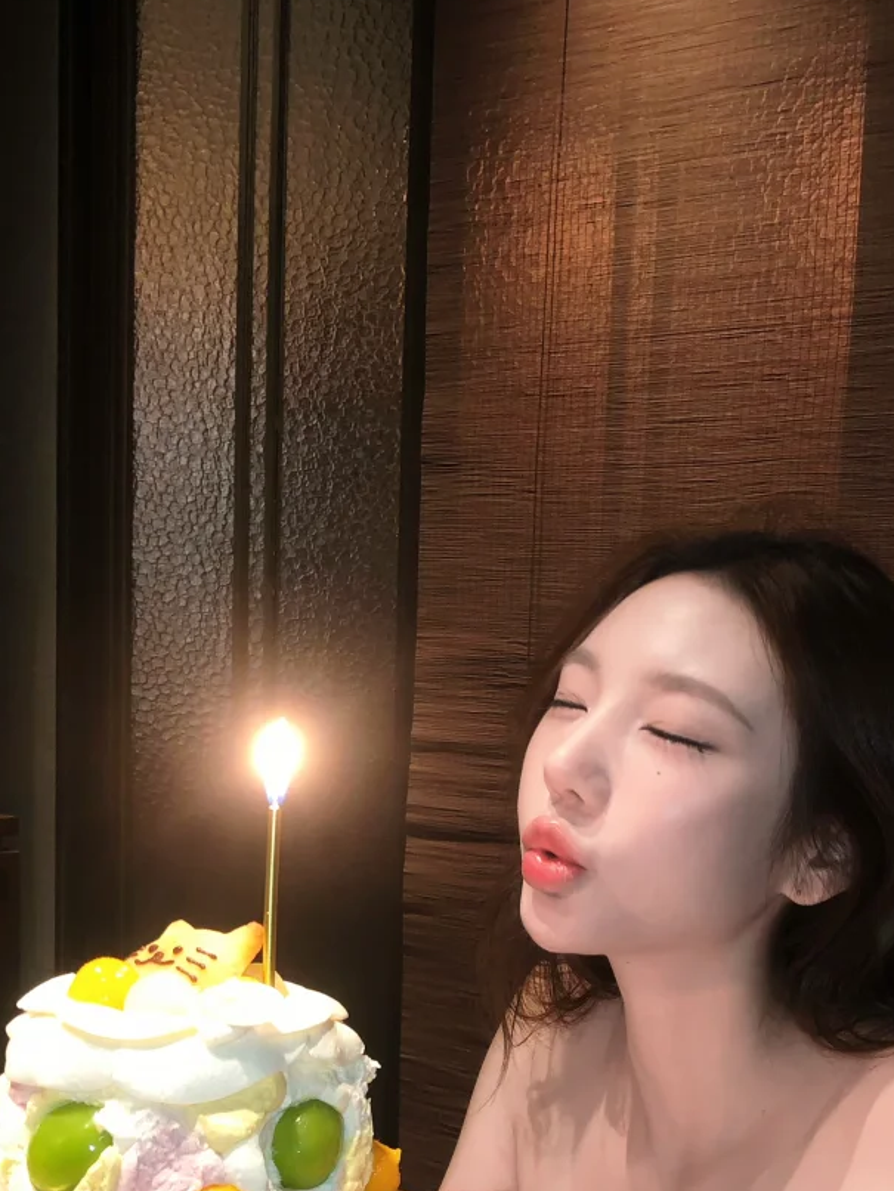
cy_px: 853
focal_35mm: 50
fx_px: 1721
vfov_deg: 37.5
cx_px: 579
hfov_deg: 29.0
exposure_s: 1/6
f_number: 1.8
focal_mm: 4
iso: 64
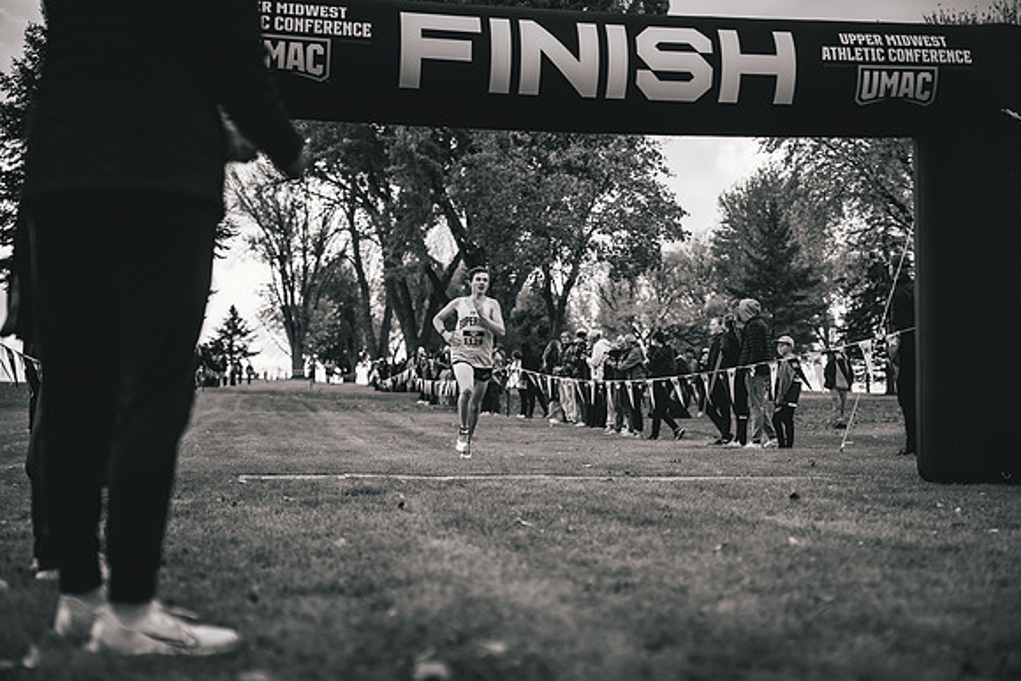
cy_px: 340
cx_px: 510
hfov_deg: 40.0
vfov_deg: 27.3
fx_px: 1401
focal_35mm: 49
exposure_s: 1/3200
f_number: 2
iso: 200
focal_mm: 48
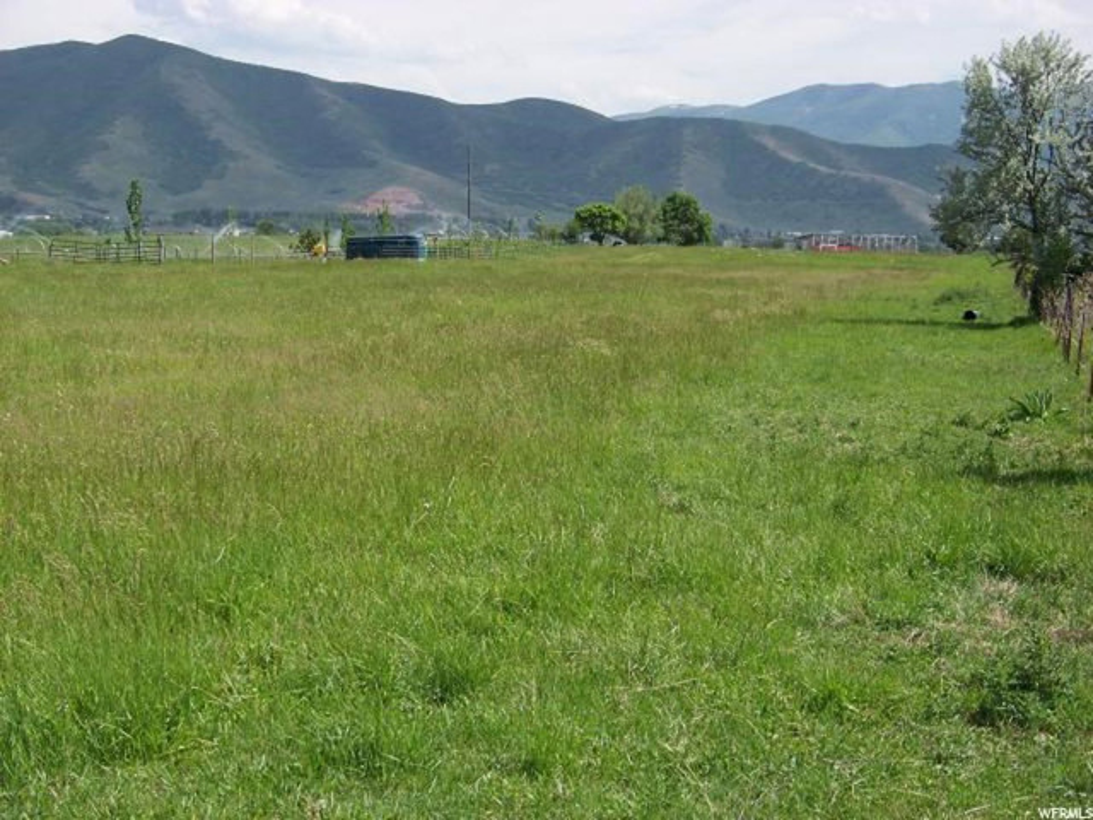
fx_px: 2463
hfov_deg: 25.0
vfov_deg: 18.9
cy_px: 410
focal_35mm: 78
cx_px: 546
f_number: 3.2
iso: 64
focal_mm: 13.2
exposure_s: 1/640
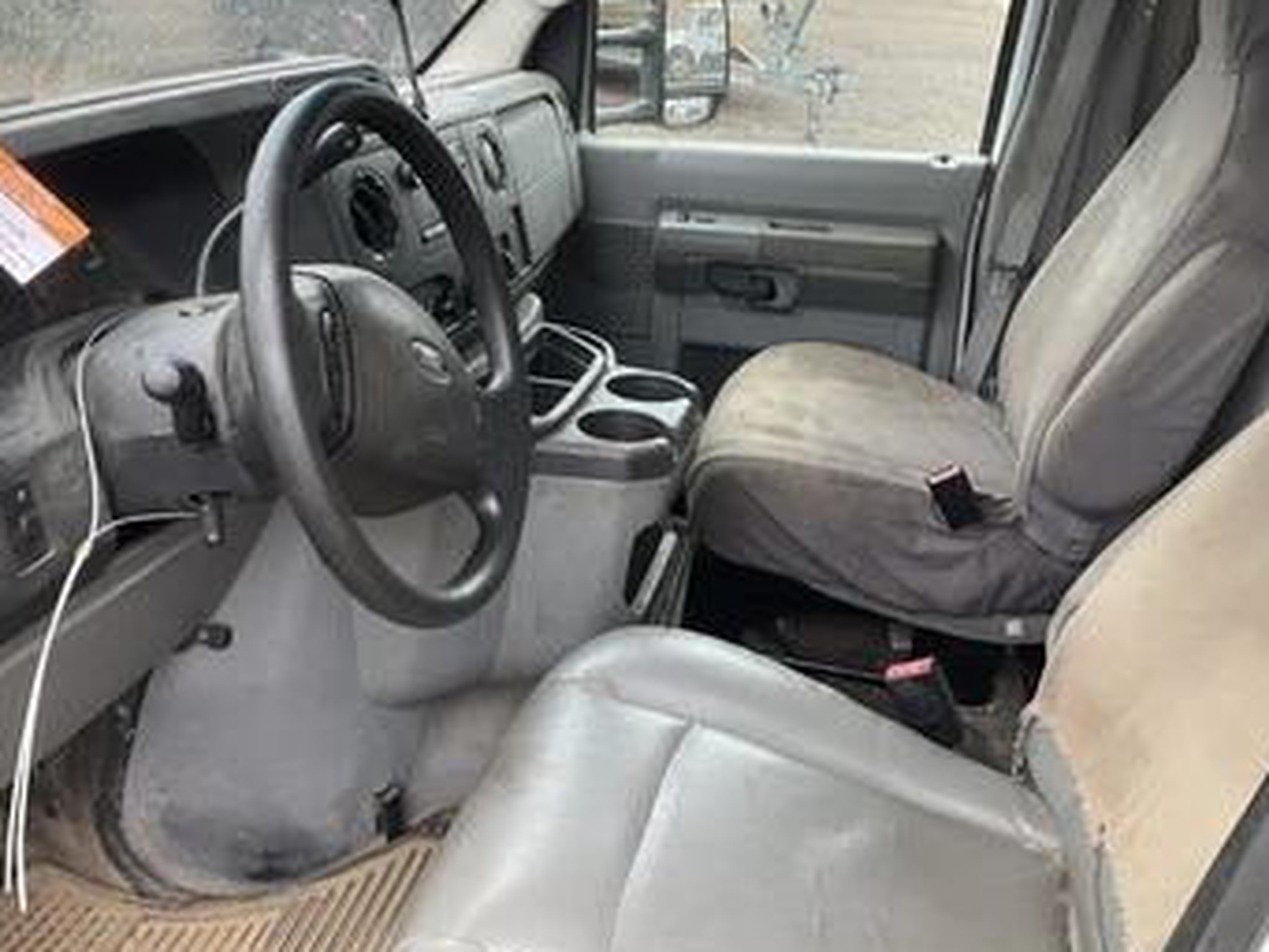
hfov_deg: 53.9
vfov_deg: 41.8
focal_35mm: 34
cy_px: 424
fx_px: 1247
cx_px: 595
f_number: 1.8
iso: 20
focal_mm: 3
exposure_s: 1/122
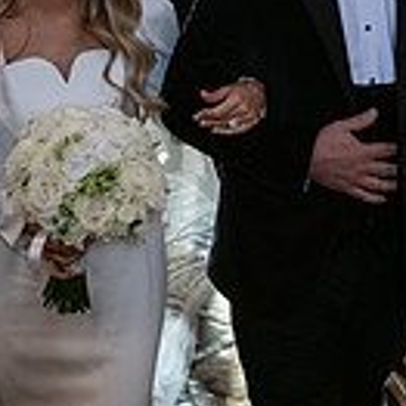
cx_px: 149
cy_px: 36
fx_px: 1194
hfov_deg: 19.3
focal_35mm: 90
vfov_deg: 18.9
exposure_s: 1/160
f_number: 3.5
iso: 1600
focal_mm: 24
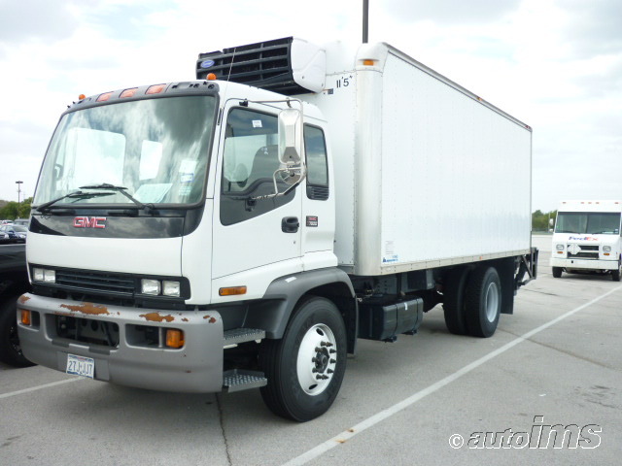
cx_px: 311
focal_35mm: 33
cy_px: 233
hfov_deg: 55.4
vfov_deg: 42.9
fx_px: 593
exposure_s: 1/500
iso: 80
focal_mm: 5.5
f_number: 2.8
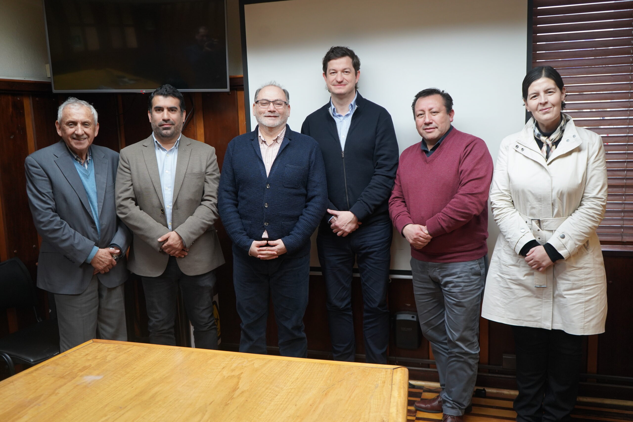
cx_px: 316
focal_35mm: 33
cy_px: 211
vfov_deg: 40.0
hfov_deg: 57.2
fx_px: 580
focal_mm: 33
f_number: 4
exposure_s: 1/160
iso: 1250
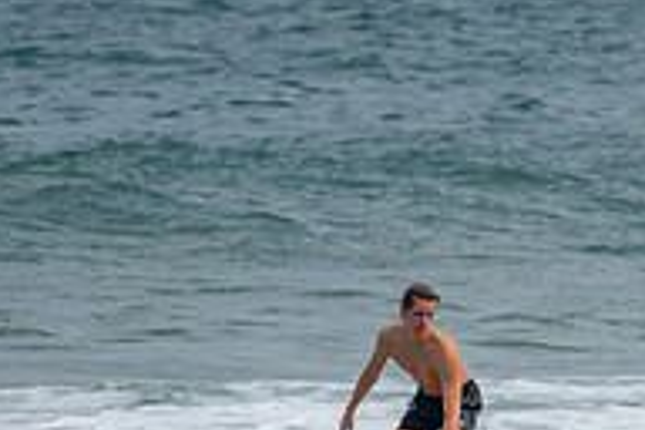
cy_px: 519
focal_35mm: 2422
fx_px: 43391
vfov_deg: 0.6
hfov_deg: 0.9
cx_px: 420
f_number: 13
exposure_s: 1/2000
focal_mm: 800
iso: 1100
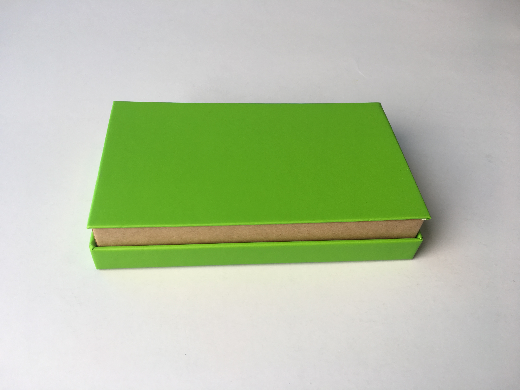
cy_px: 195
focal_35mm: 29
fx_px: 436
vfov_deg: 48.2
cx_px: 260
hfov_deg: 61.7
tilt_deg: -49.1
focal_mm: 4.15
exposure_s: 1/50
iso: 25
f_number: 2.2
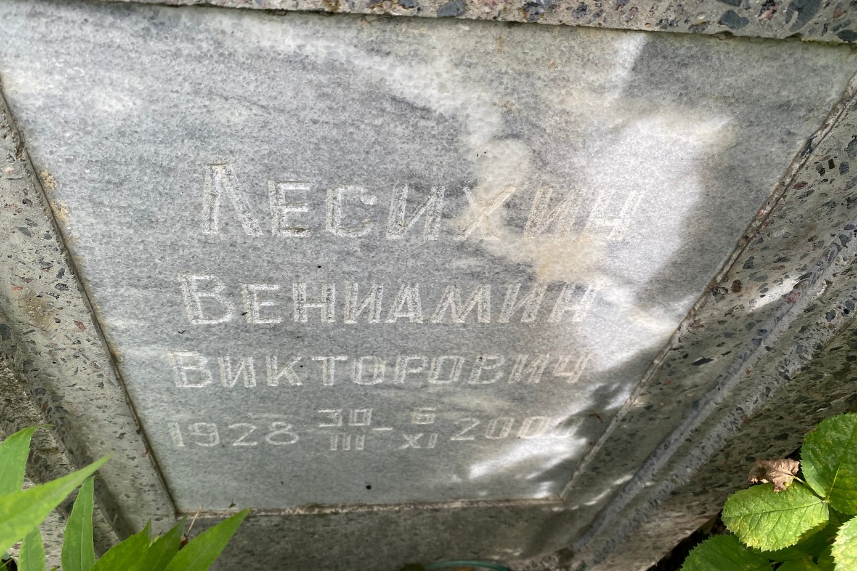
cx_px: 436
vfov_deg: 46.4
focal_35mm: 28
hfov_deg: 65.5
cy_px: 293
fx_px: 666
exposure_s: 1/449
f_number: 1.8
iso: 32
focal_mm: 4.25
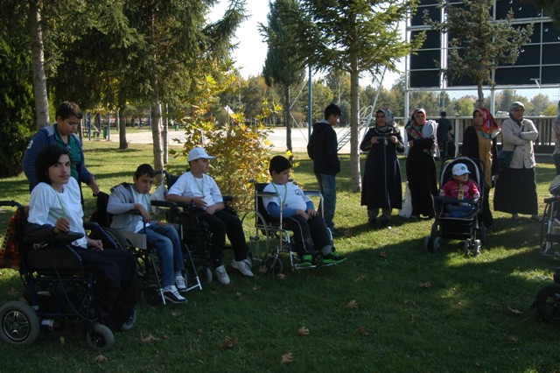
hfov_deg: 53.2
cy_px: 186
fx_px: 560
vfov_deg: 36.8
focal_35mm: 36
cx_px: 280
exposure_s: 1/200
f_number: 8
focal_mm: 24
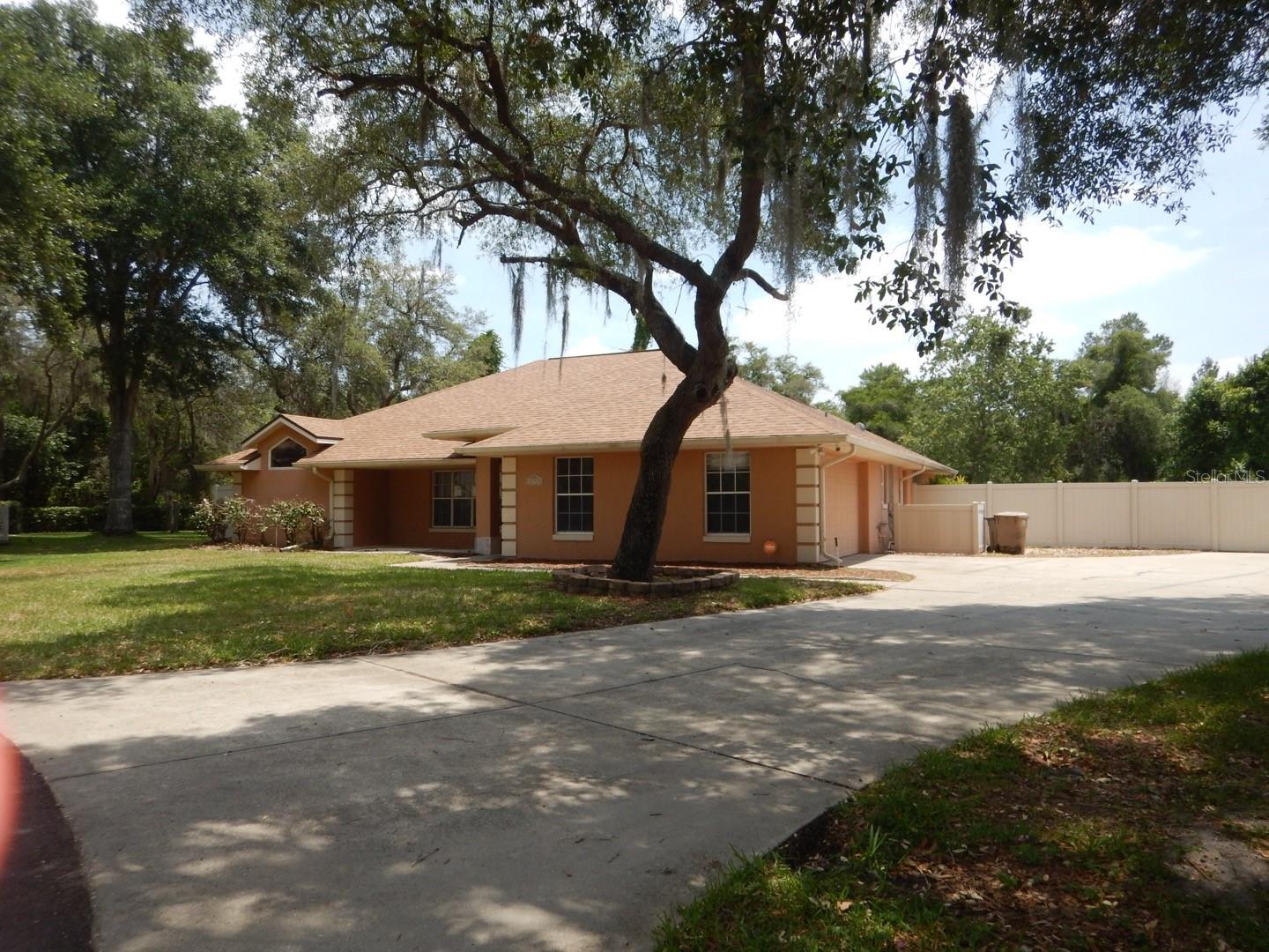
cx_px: 634
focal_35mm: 24
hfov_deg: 71.6
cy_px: 476
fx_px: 880
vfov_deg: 56.8
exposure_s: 1/1500
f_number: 2.8
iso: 125
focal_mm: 4.3
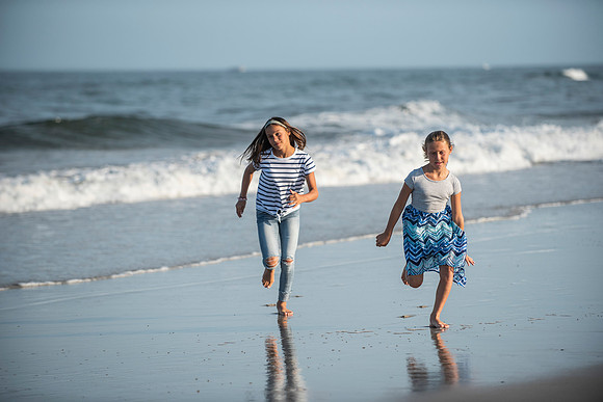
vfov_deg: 8.6
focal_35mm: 160
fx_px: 2681
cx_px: 302
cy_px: 201
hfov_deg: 12.8
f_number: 3.5
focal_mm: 160
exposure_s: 1/4000
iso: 250
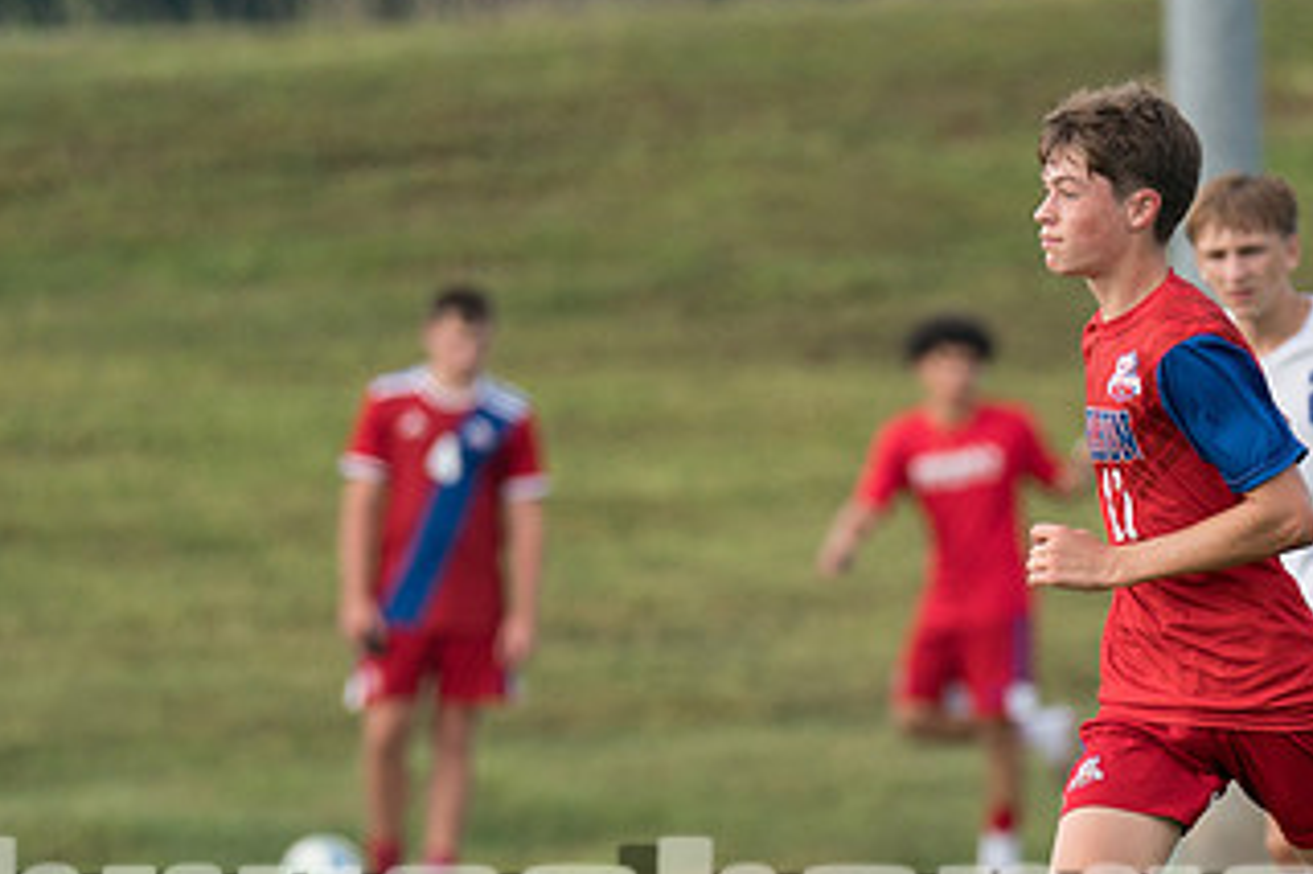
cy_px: 576
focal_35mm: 656
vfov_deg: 2.1
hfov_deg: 3.1
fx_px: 23912
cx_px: 1170
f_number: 2.8
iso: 250
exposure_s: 1/1250
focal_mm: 200
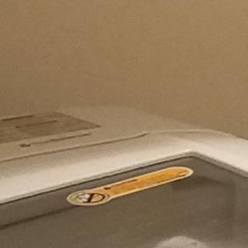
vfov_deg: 7.4
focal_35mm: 236
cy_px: -6
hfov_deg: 6.9
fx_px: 1913
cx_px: 656
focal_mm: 4.2
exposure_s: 1/30
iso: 160
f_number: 1.7
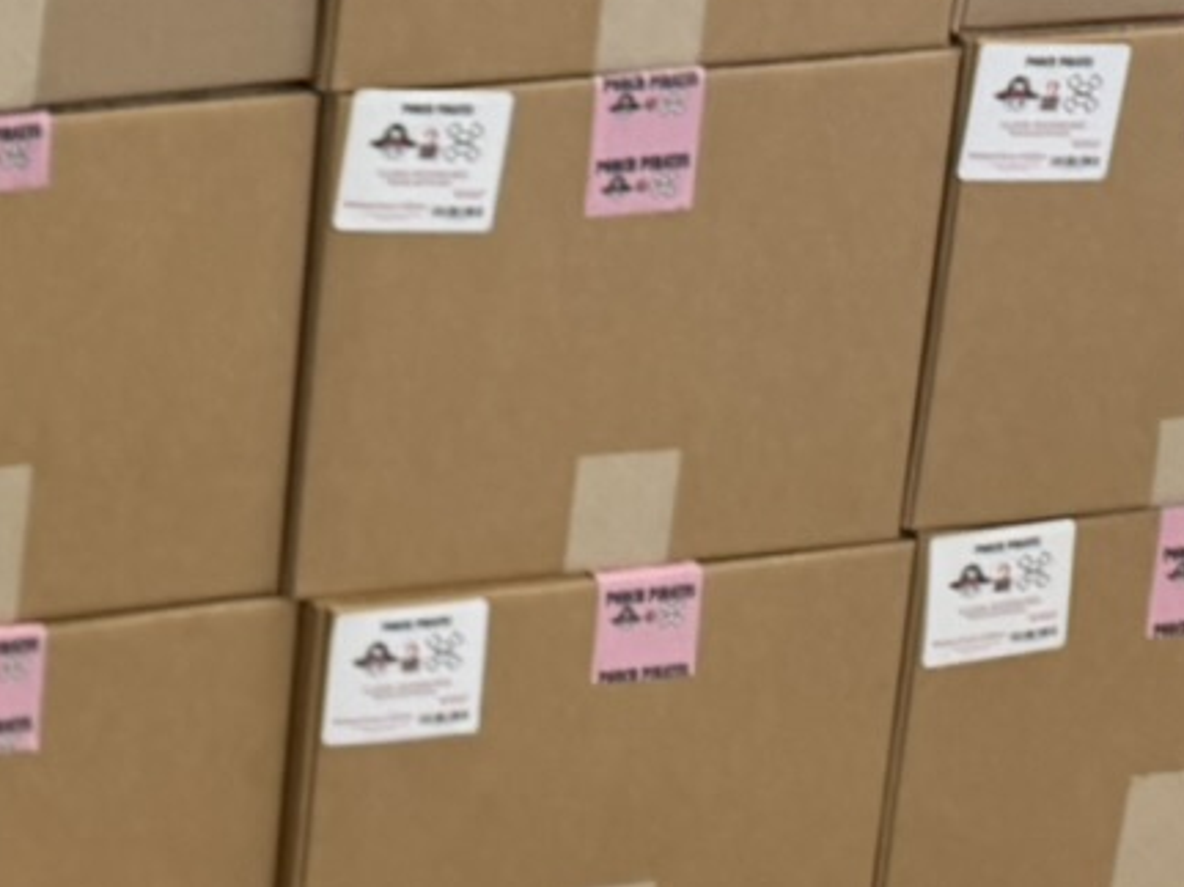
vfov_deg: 12.6
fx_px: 3898
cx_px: -1437
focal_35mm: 114
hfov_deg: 13.7
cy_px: -283
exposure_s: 1/120
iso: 100
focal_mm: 6.76
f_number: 1.78
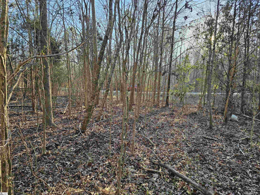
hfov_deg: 73.9
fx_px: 173
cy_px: 98
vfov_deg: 58.9
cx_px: 130
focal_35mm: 23
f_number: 1.7
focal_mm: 6.3
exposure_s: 1/120
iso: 25
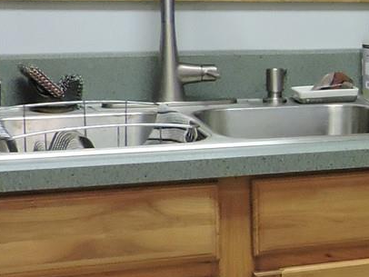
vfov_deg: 12.3
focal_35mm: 121
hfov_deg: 13.4
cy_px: 119
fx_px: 1291
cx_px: 793
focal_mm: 4.3
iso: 320
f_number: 3
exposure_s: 1/30
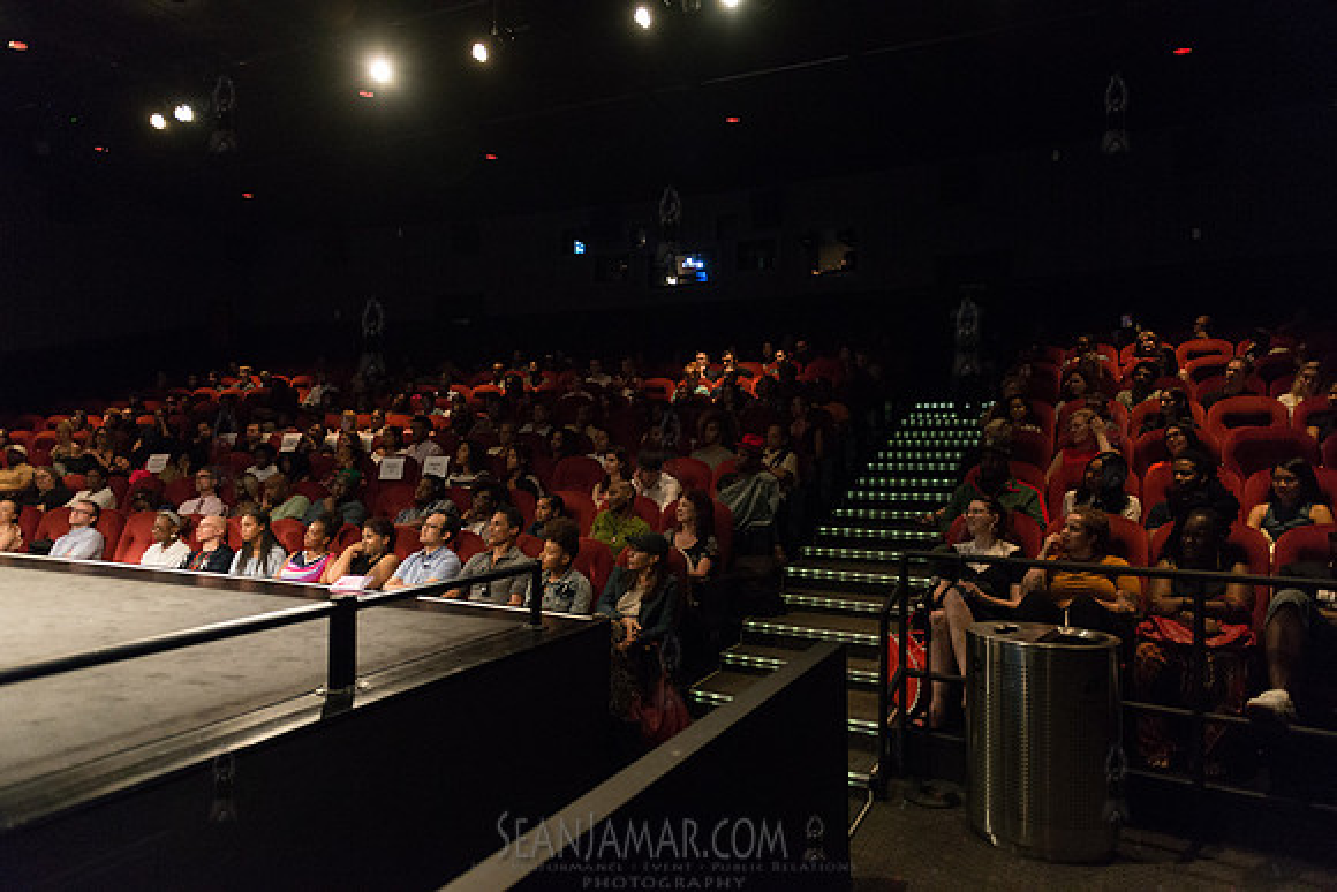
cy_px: 446
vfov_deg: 53.2
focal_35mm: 24
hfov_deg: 73.7
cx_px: 668
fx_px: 892
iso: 4000
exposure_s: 1/125
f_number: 2.8
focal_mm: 24
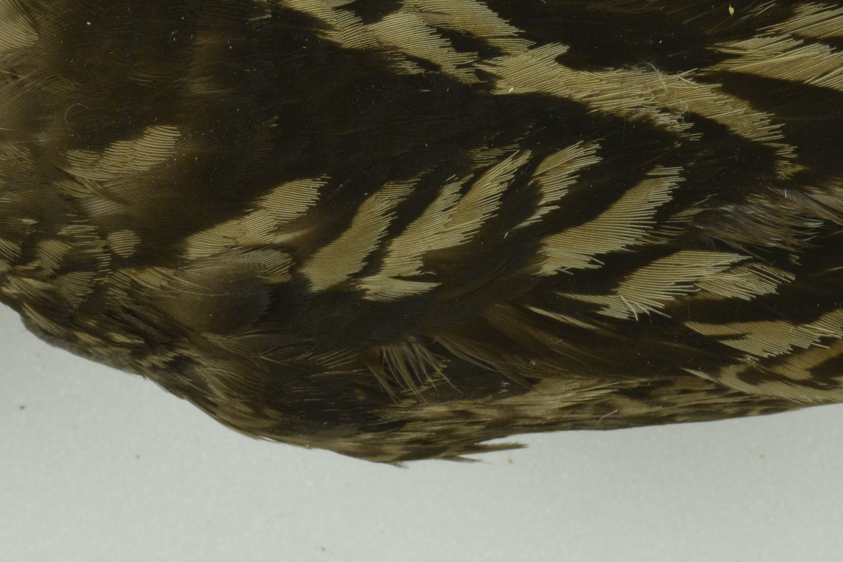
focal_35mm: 114
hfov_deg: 17.8
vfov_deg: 11.8
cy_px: -48
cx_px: 637
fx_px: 2670
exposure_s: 1/125
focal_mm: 35
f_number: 16
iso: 800
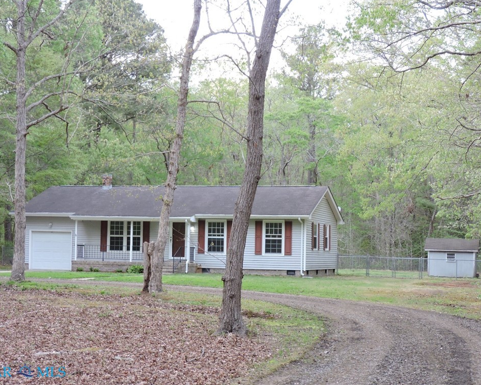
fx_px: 1053
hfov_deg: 25.7
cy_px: 190
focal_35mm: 74
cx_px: 224
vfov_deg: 20.7
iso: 250
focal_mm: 12.5
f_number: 3.9
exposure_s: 1/60
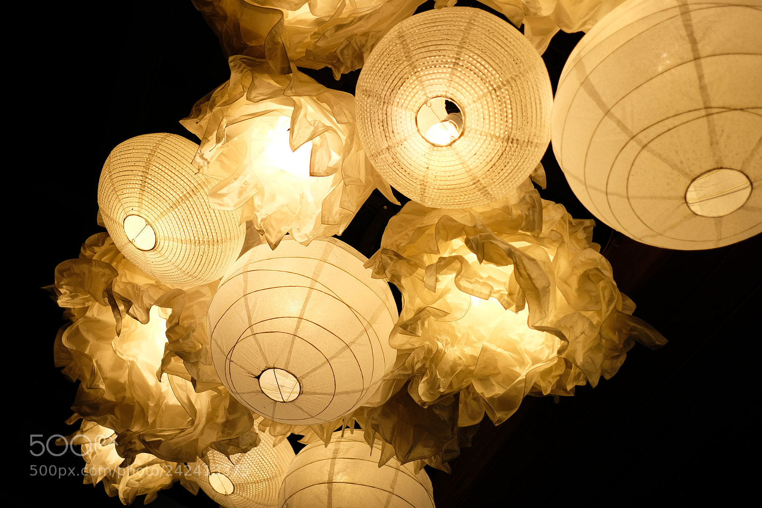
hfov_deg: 54.4
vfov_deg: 37.8
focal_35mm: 35
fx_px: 741
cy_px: 254
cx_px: 381
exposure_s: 1/350
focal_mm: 23
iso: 400
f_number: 2
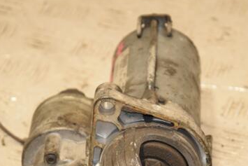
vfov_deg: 6.0
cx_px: 113
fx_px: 1571
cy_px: 132
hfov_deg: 9.0
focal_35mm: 228
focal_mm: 90
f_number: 6.3
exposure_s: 1/200
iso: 800
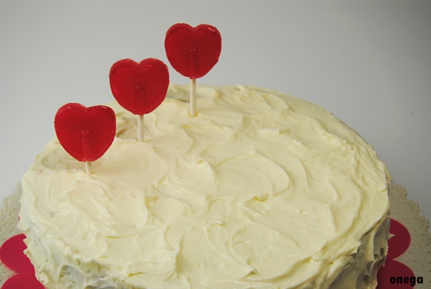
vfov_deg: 19.8
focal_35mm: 69
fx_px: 827
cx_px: 216
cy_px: 144
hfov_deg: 29.2
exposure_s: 1/160
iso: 100
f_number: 6.3
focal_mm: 46
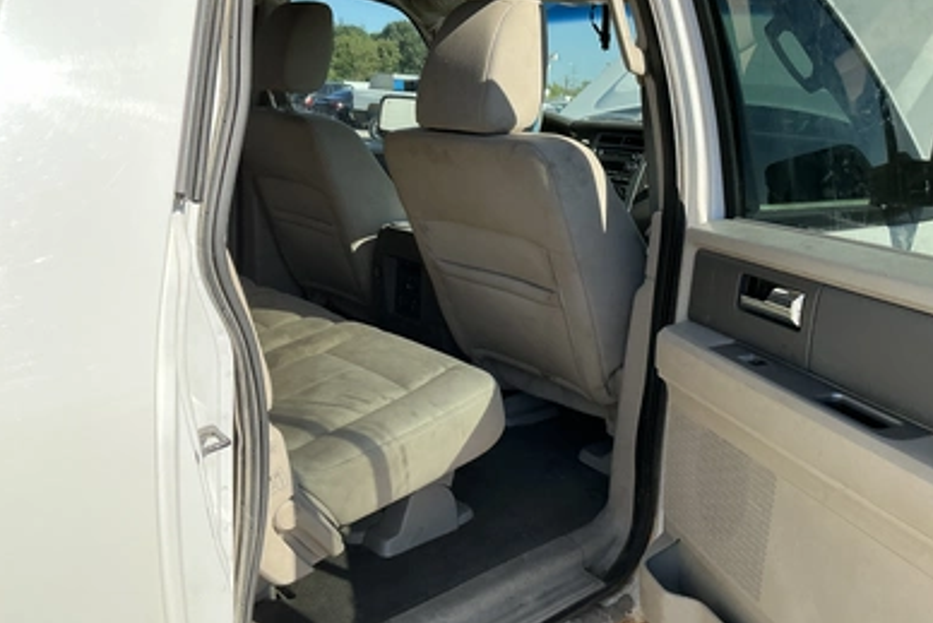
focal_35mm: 30
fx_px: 778
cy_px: 291
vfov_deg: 43.6
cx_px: 466
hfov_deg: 61.9
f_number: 1.8
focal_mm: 3
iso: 25
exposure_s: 1/759
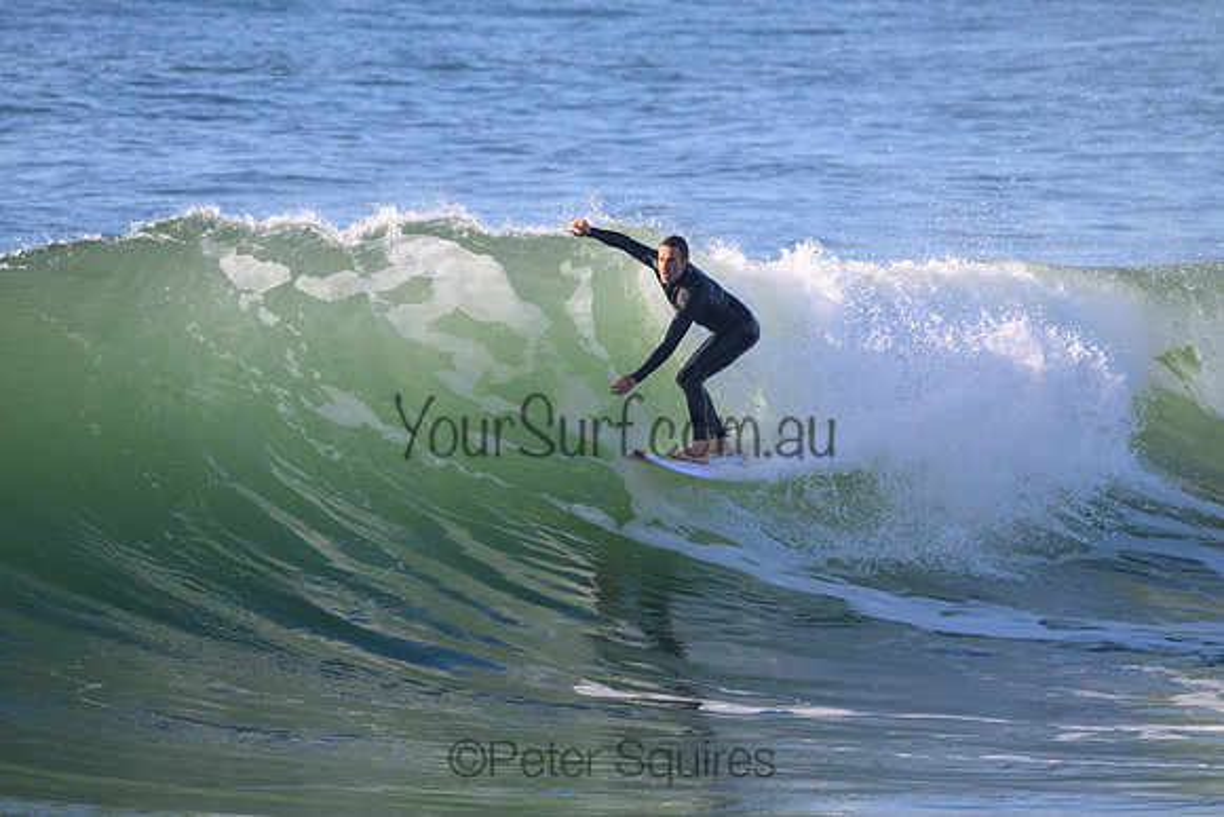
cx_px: 612
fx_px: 23804
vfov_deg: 2.0
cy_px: 408
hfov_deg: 2.9
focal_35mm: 700
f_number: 11
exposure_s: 1/2000
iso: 2500
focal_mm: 700
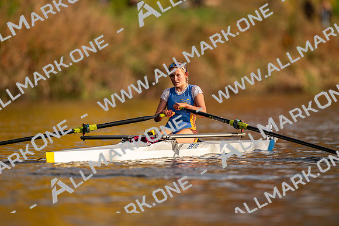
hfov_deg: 3.4
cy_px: 113
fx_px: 5651
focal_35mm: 600
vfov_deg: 2.3
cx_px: 170
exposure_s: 1/2500
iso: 250
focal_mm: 600
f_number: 4
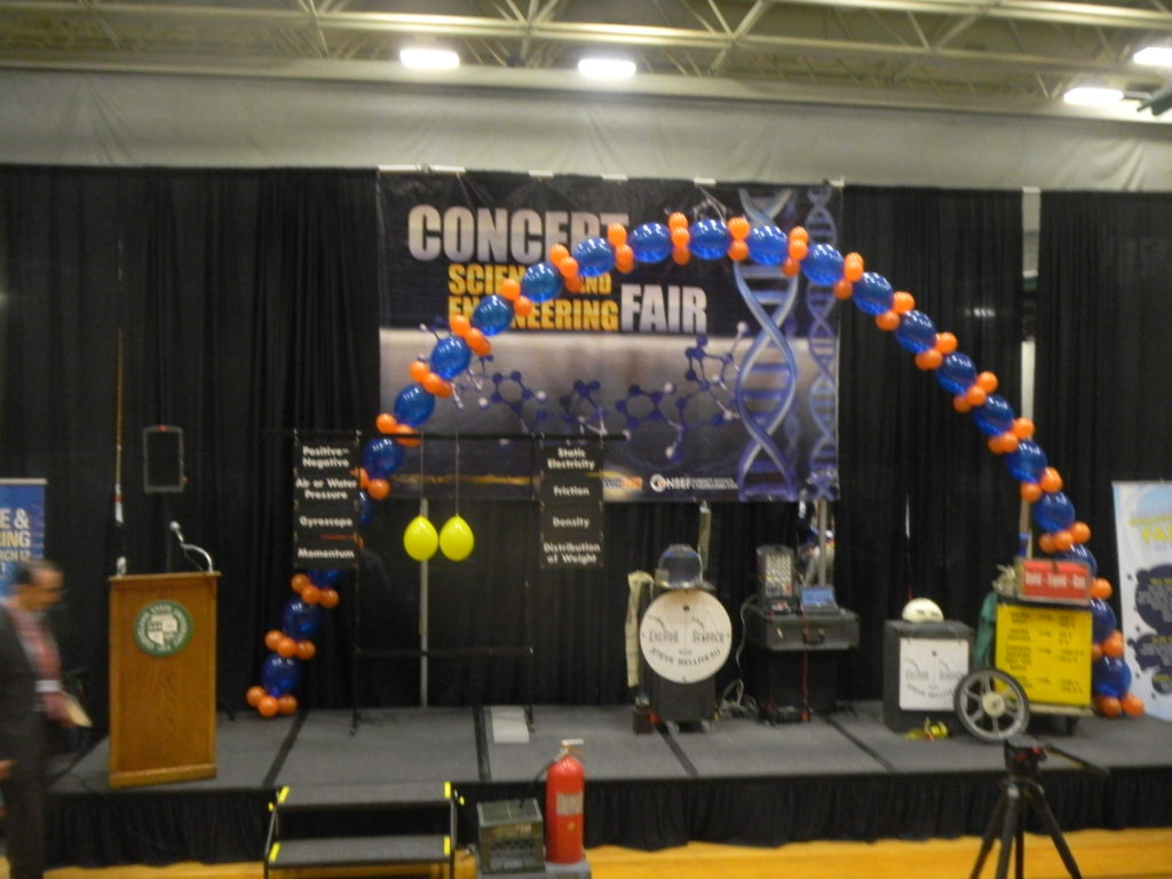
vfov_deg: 40.7
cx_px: 586
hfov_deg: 52.6
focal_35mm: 35
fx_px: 1185
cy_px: 440
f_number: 3.6
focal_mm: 6.3
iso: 400
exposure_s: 1/16.5
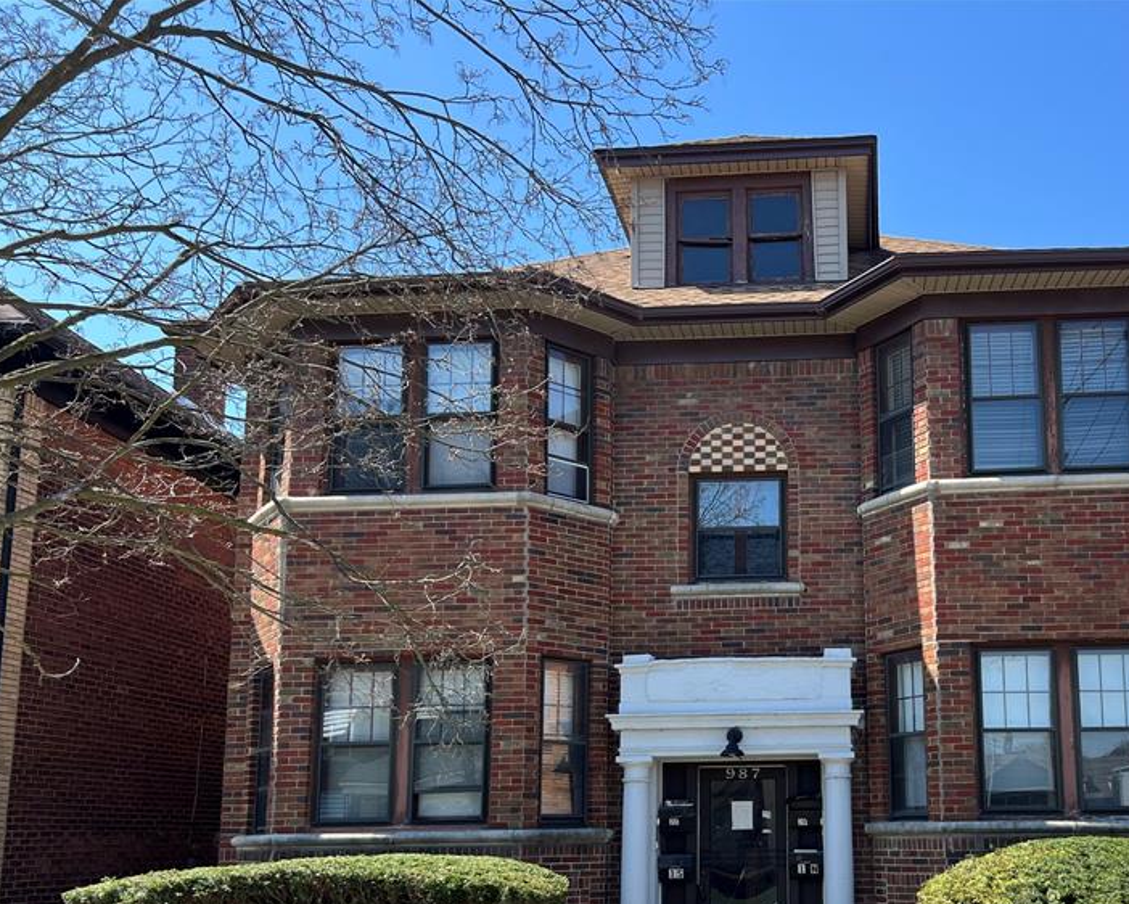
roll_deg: +0.8
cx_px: 786
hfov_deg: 47.9
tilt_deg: +8.8
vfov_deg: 39.6
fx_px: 1237
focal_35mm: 37
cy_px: 616
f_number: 1.5
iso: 50
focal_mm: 5.7
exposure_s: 1/1669
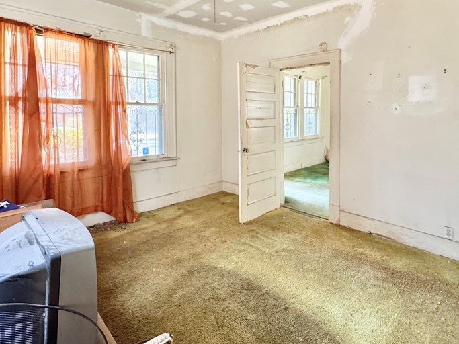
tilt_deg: -3.5
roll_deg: +0.0
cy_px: 126
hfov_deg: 78.8
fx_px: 278
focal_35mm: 21
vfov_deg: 62.4
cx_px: 252
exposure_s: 1/72
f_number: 2.2
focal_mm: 2.22
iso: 320
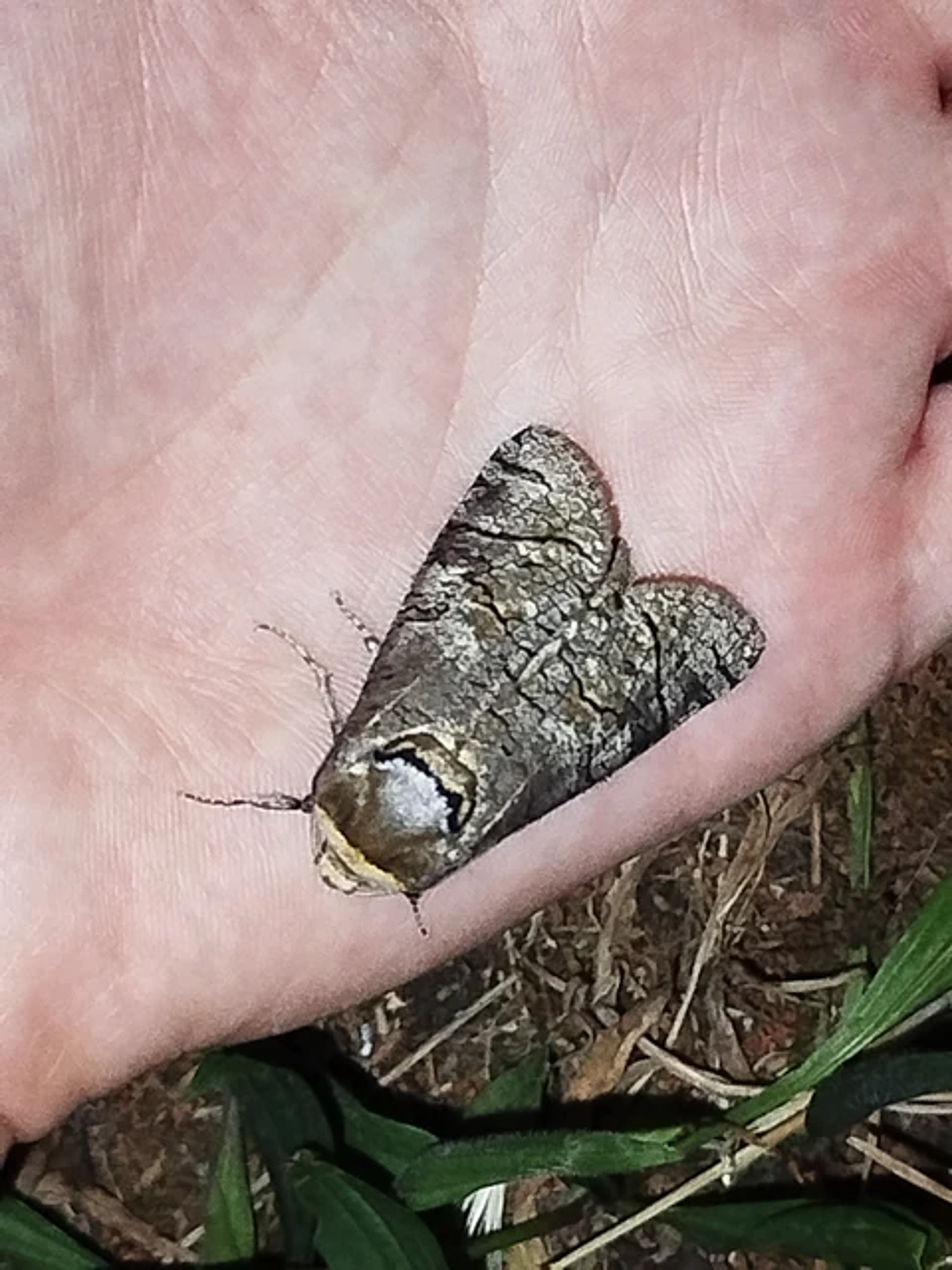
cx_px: 476
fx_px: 3594
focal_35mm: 98
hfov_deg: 15.1
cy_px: 635
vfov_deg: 20.0
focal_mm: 5.31
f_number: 1.7
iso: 500
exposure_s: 1/33
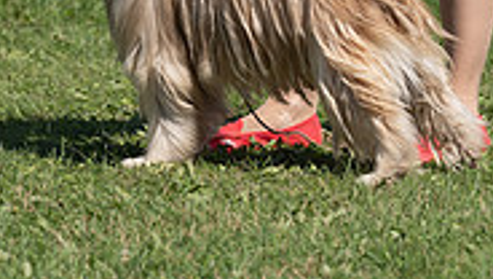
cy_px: -106
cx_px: 166
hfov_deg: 3.8
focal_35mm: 561
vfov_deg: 2.2
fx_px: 7342
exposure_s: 1/800
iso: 100
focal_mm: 170
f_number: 5
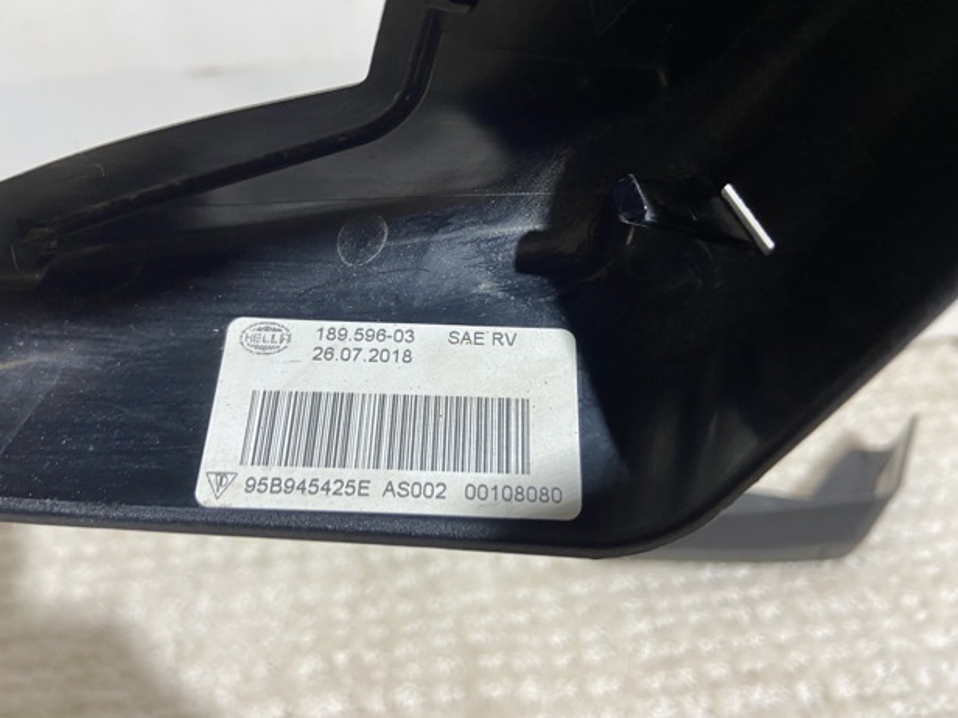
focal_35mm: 27
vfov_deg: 51.3
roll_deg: +4.3
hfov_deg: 65.3
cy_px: 347
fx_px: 747
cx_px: 474
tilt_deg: -38.2
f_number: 1.8
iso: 125
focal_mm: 4.25
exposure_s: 1/50
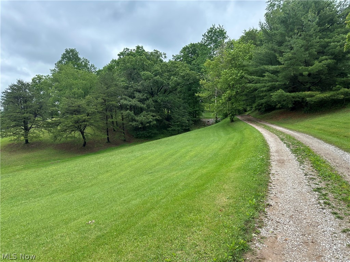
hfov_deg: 71.6
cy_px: 131
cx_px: 175
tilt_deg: -1.7
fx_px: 243
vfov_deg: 56.8
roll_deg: +1.7
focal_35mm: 24
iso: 80
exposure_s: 1/1587
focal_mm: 6.86
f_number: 1.78
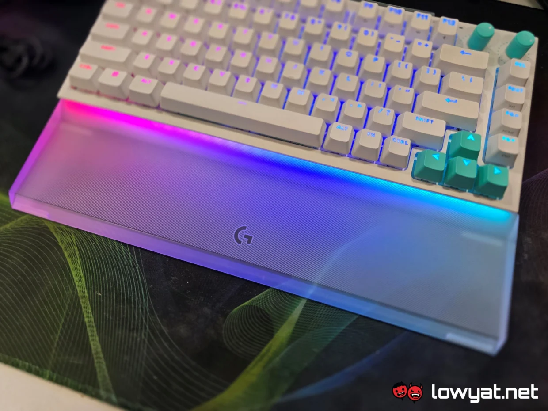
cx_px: 274
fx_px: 364
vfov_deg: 58.9
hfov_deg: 73.9
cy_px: 206
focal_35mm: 23
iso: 160
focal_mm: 6.3
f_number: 1.7
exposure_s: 1/71.5
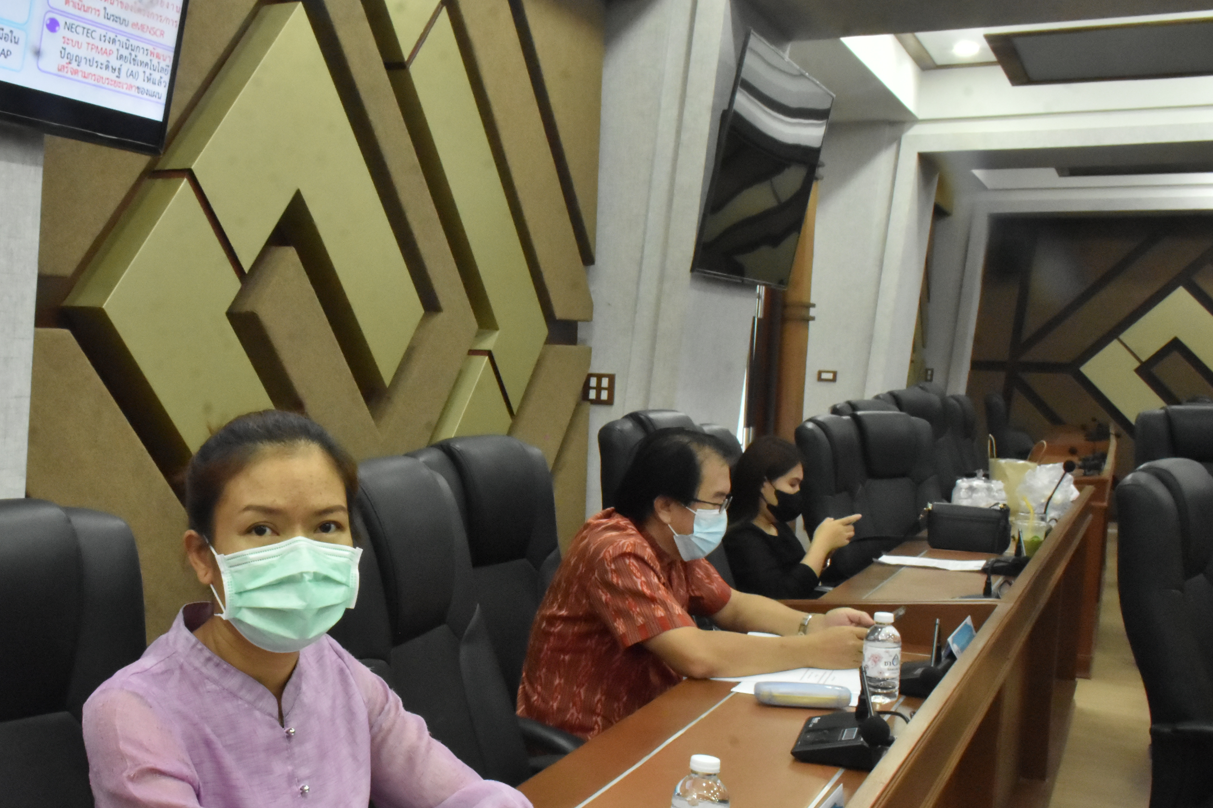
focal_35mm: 45
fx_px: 1516
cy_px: 529
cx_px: 400
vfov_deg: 29.7
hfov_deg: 43.0
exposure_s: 1/13
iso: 3200
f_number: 20
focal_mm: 22
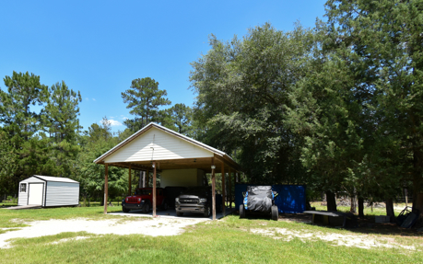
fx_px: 231
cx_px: 162
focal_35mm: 20
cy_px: 168
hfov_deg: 83.6
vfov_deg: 58.8
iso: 400
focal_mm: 10
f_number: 9
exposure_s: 1/320
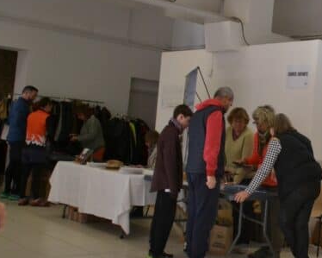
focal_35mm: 52
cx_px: 321
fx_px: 495
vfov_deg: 29.1
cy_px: 113
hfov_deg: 33.1
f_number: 3.5
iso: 1400
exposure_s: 1/500
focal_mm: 18
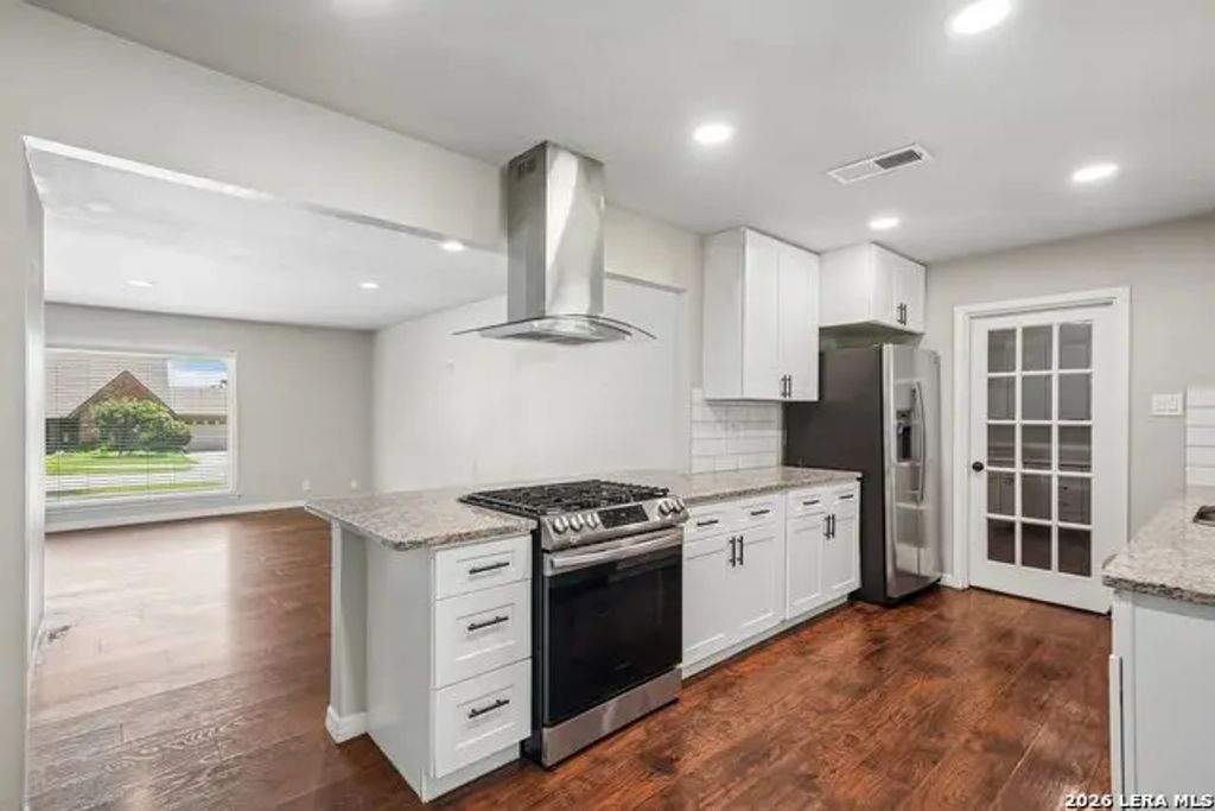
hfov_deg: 96.7
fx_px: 540
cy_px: 406
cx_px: 608
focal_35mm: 16
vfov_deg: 73.8
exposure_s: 1/20
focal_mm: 16
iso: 800
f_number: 8
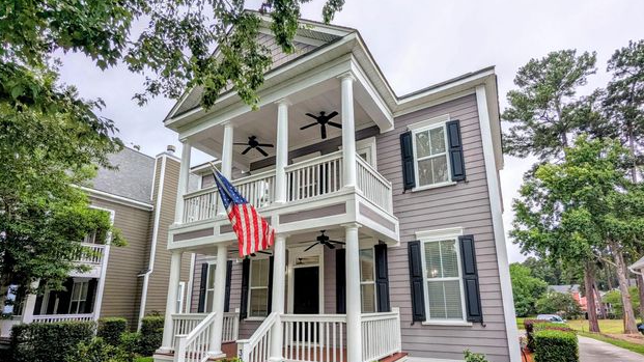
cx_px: 330
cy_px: 229
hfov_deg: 92.7
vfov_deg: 60.1
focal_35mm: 18
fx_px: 307
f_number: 2.2
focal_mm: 2.35
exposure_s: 1/434
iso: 56
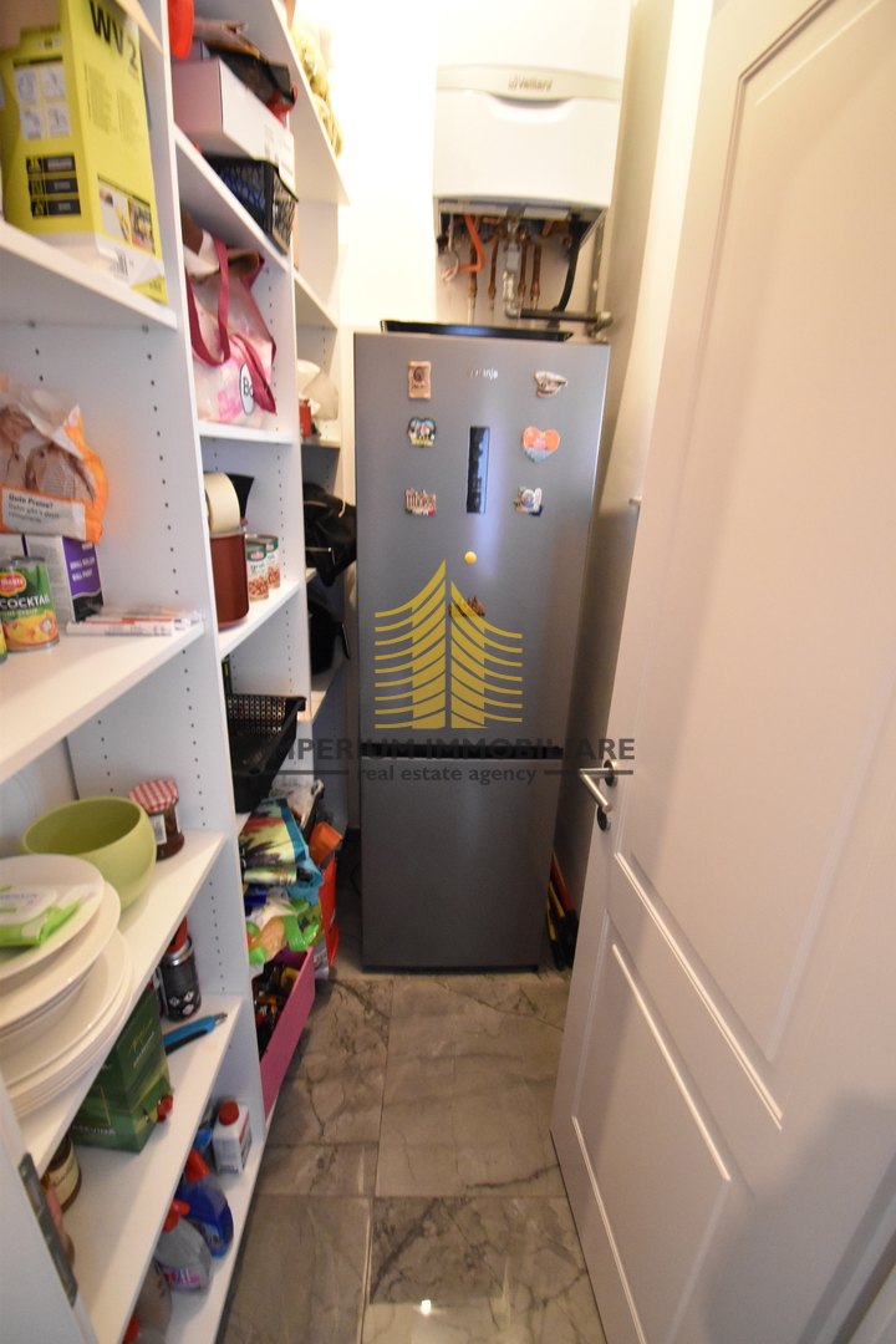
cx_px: 448
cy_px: 672
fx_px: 560
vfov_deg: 100.4
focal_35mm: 15
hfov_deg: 77.3
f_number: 4.5
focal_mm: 10
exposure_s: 1/30
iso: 3600
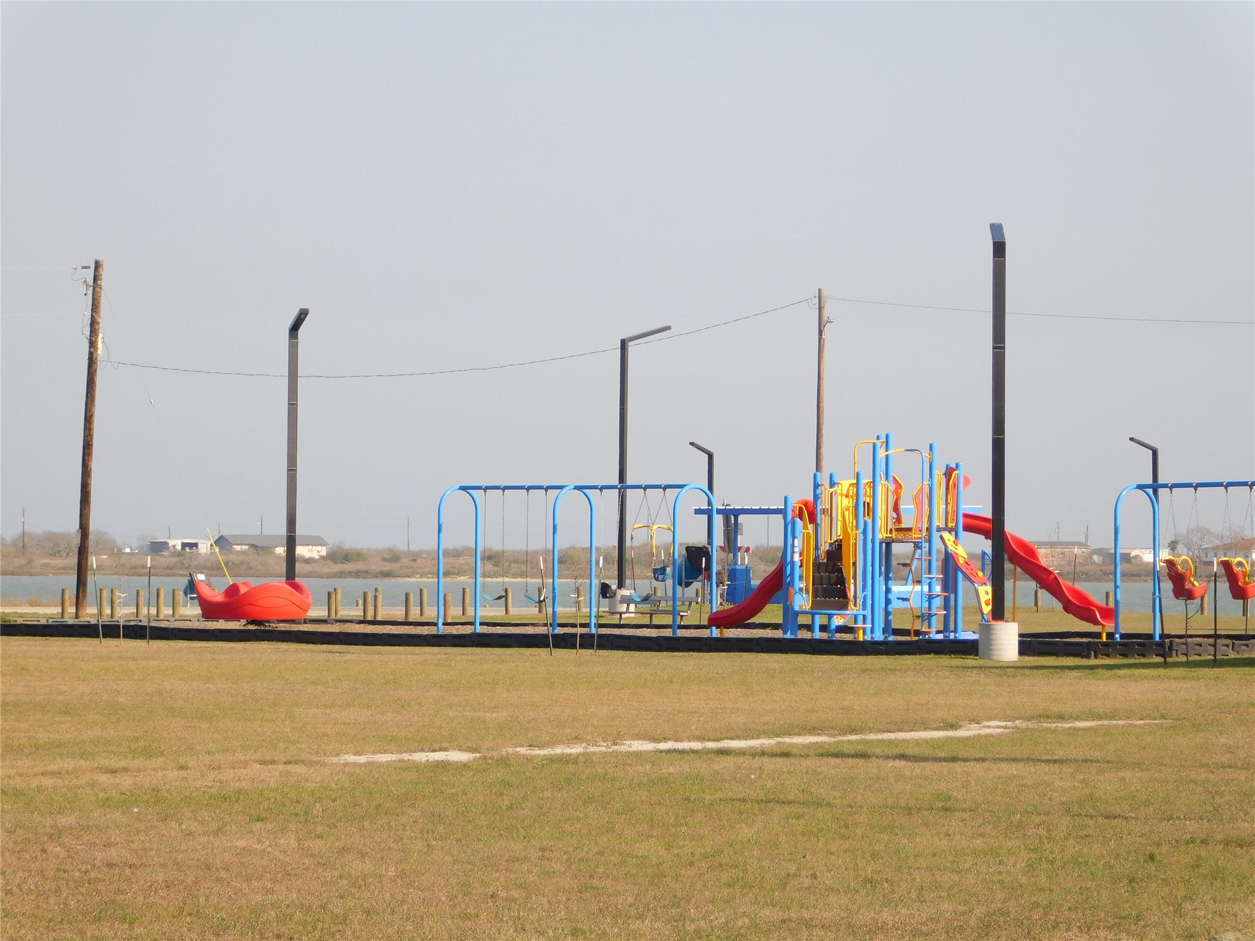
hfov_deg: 13.3
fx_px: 5366
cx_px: 628
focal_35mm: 148
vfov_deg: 10.0
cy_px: 470
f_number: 5.1
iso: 125
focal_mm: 26.3
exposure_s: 1/500
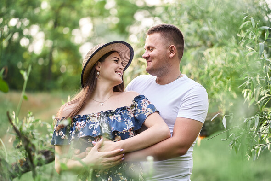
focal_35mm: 85
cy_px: 90
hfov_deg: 23.9
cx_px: 136
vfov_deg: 16.1
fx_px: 640
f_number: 1.8
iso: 200
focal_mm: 85
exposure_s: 1/250
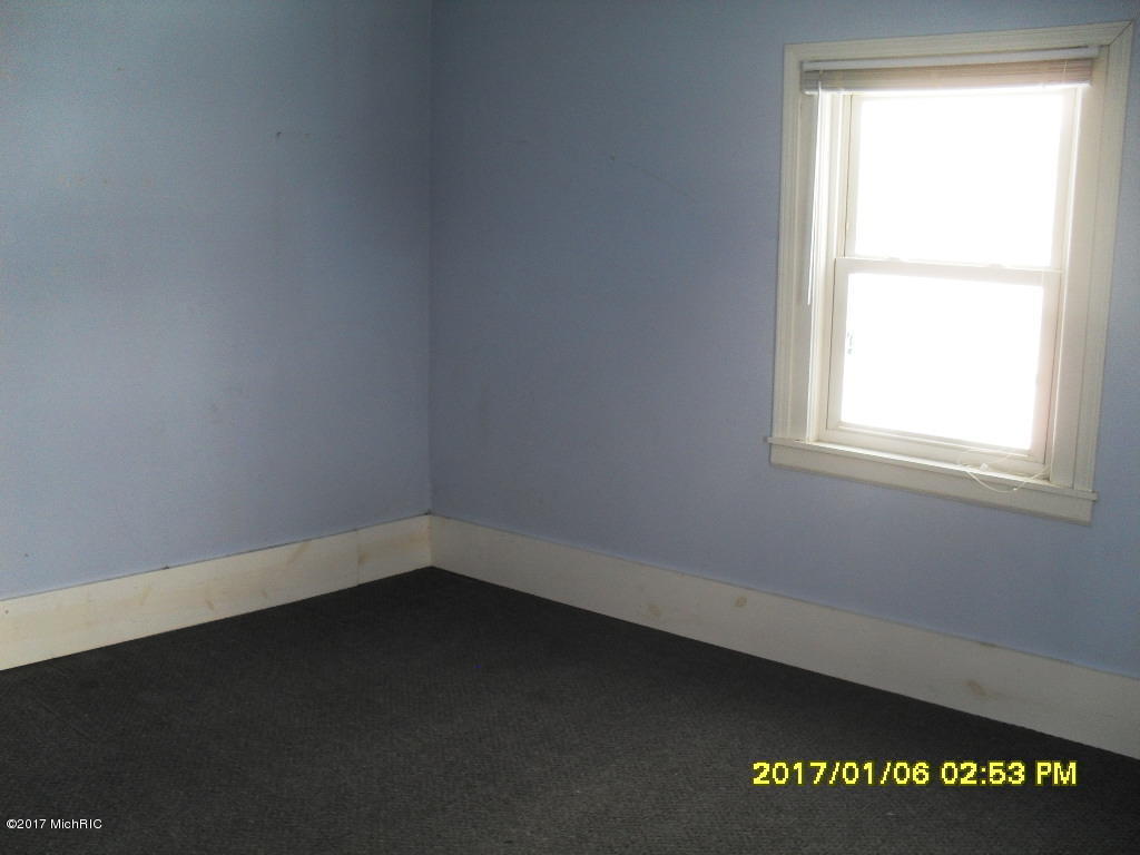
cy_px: 428
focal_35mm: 35
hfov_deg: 52.6
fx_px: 1153
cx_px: 570
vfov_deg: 40.7
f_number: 3.2
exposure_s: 1/45
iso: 100
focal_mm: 6.3
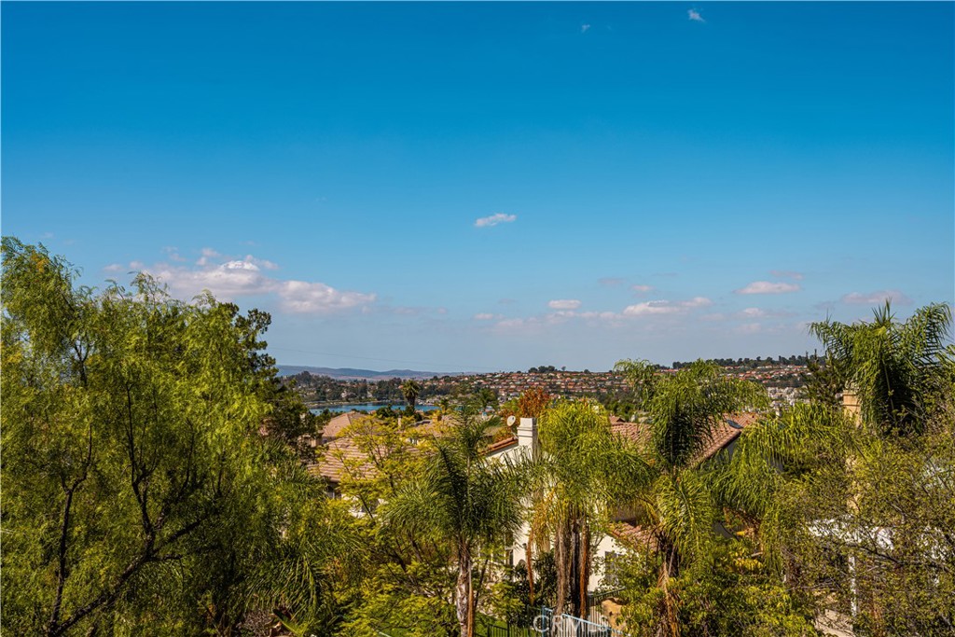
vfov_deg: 43.6
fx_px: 796
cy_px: 318
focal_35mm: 30
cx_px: 478
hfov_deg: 61.9
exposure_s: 1/200
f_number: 11
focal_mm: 30
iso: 80
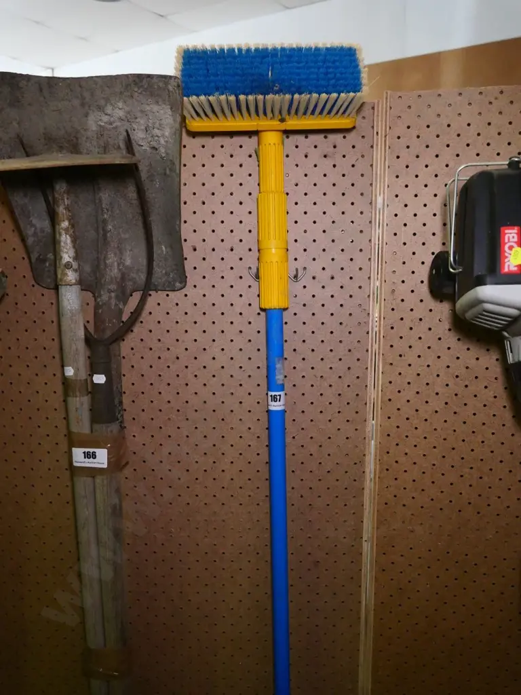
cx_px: 260
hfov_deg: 46.8
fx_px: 602
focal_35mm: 30
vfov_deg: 60.0
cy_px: 348
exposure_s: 1/320
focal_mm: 15
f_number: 4.5
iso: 3200
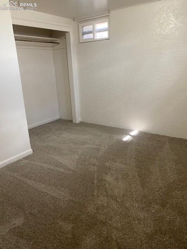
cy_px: 124
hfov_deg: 53.1
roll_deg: +2.7
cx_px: 94
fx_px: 187
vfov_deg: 67.3
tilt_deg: -16.6
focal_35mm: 26
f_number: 1.8
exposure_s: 1/60
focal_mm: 4.25
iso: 250
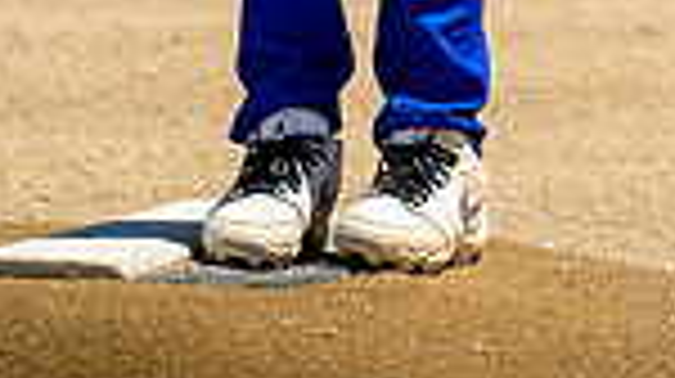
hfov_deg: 1.7
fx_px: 22546
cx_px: 364
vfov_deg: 1.0
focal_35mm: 1261
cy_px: -612
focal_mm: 400
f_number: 5.6
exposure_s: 1/2000
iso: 400
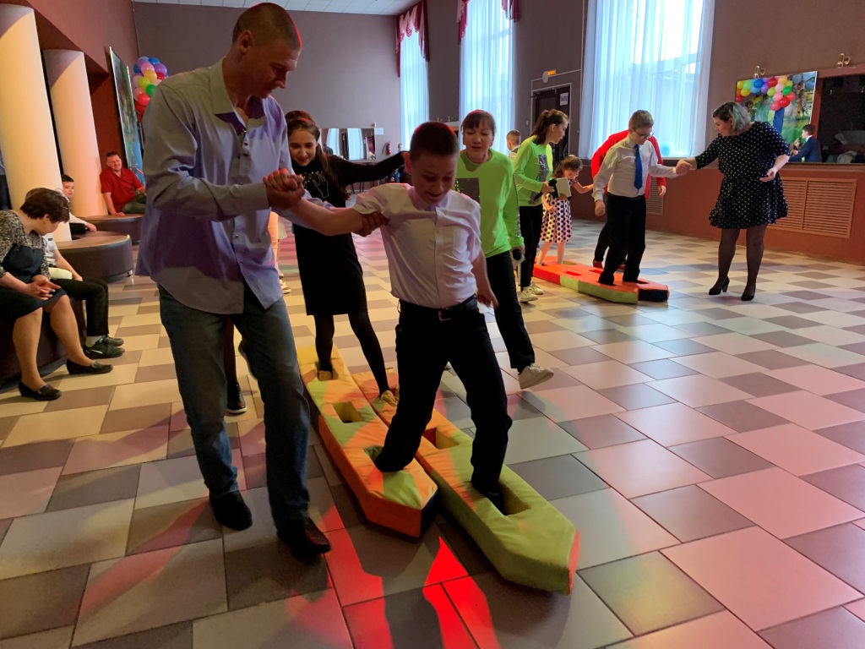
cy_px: 324
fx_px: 650
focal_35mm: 26
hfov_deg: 67.3
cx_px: 432
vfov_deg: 53.1
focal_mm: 4.25
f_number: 1.8
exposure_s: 1/60
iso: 320
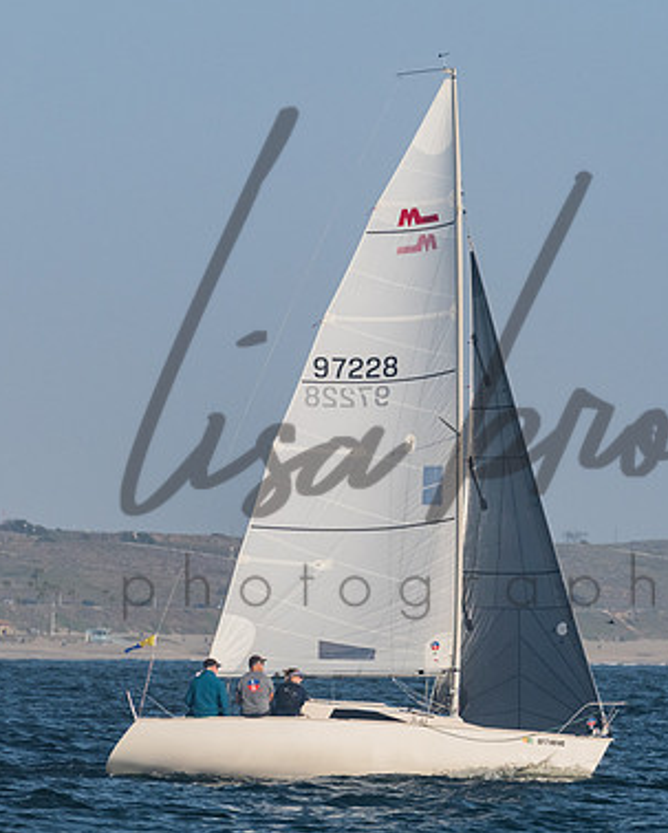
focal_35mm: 388
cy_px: 489
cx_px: 424
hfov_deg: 4.0
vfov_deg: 5.0
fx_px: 9577
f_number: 8
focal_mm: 200
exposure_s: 1/1250
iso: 400
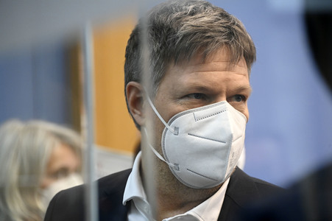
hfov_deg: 9.8
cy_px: 110
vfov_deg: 6.5
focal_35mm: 210
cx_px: 166
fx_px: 1935
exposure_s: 1/250
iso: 4000
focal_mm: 210
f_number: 5.6
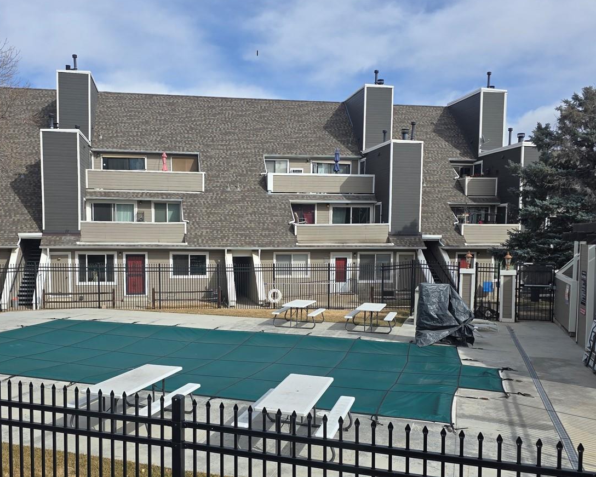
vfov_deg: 44.5
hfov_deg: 54.0
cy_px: 269
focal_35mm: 33
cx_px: 255
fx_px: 582
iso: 12
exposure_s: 1/878
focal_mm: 6.3
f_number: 1.7
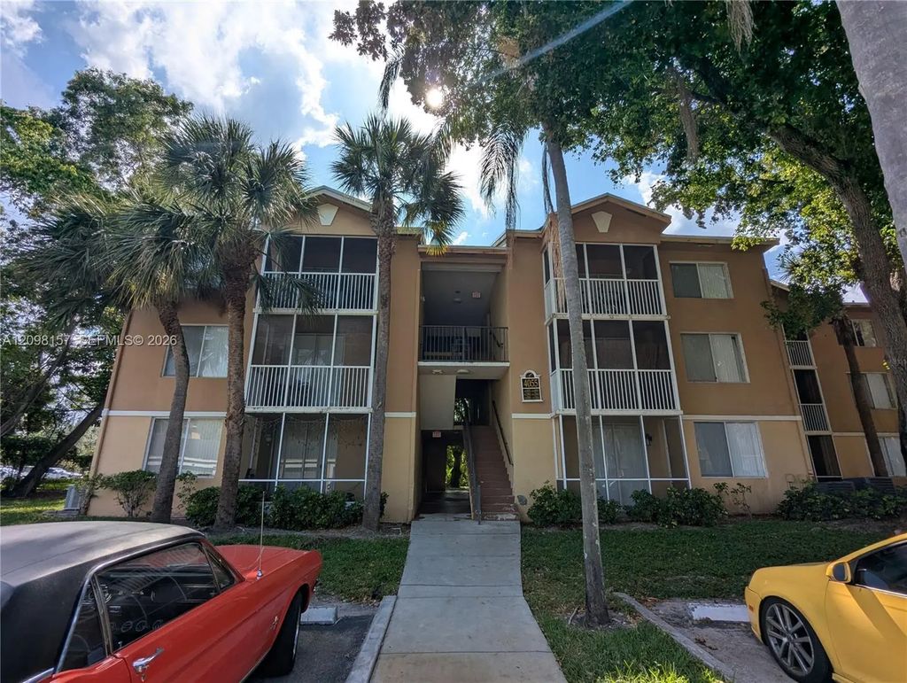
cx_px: 454
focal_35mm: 16
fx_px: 420
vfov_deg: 78.2
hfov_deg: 94.4
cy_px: 342
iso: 39
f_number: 2.2
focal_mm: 2.35
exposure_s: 1/2732
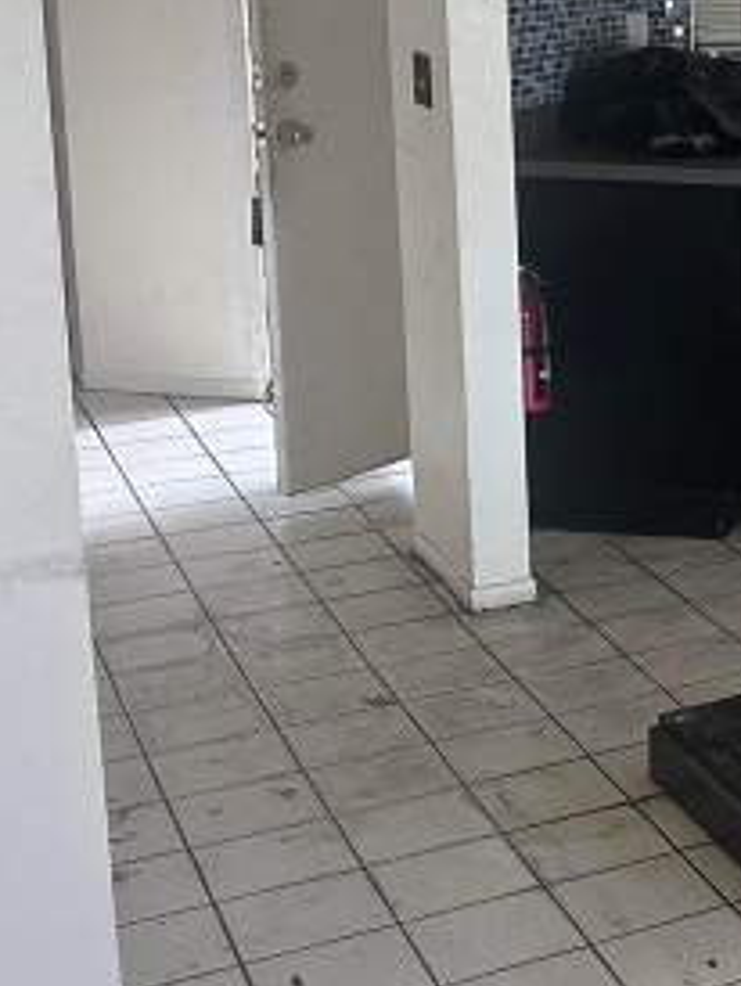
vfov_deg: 27.3
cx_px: 1201
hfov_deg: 18.1
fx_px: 1995
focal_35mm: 70
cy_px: 234
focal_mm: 6.86
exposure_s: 1/60
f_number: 1.78
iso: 250
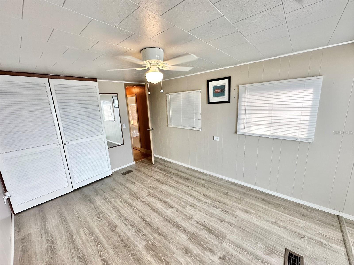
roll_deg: +2.2
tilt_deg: -9.1
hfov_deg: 102.1
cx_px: 177
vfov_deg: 85.7
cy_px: 132
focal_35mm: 14
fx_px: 143
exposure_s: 1/120
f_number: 2.2
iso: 200
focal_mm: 2.22
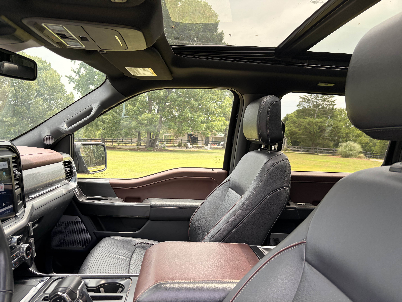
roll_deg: -4.0
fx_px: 302
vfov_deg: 53.1
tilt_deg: -0.1
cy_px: 151
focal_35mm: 26
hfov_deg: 67.3
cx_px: 201
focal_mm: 5.96
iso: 50
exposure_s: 1/317
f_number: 1.6
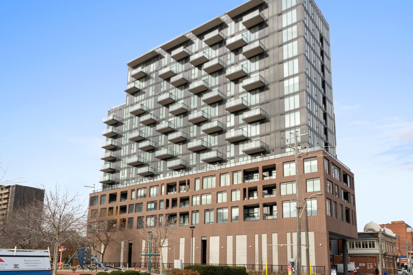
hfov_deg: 65.5
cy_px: 138
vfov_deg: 46.4
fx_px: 321
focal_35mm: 28
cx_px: 206
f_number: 4
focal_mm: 28
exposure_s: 1/125
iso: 100
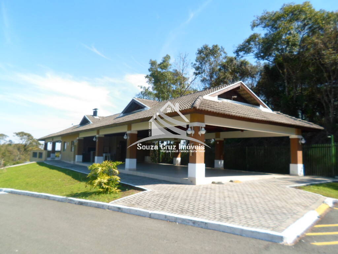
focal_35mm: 25
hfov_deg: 69.4
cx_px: 169
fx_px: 244
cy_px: 127
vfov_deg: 54.9
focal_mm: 4.5
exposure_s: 1/750
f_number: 2.5
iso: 80
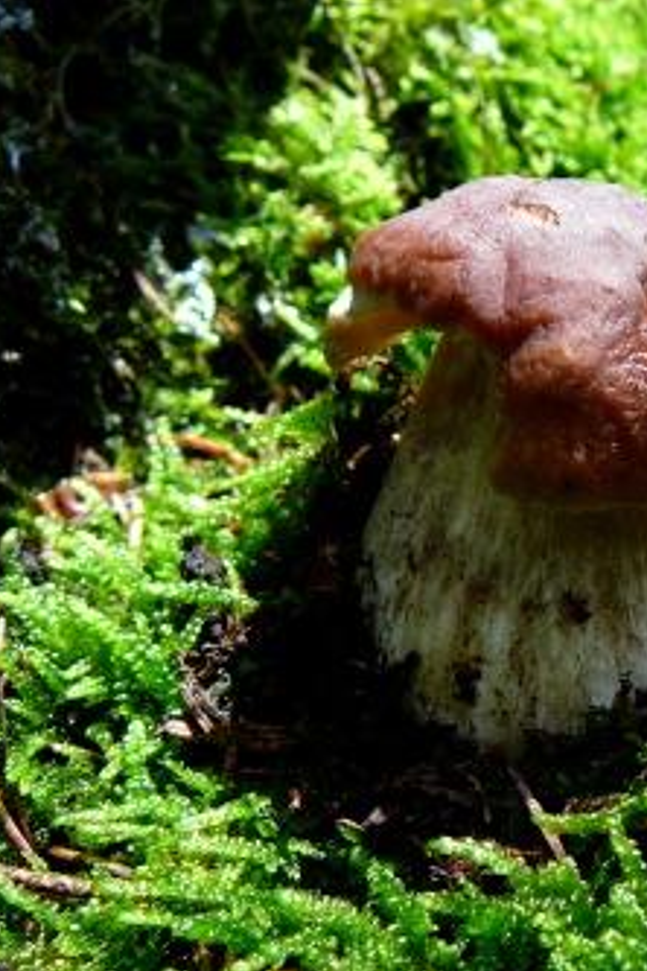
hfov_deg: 26.7
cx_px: 565
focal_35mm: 49
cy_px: 487
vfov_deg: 40.3
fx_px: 1321
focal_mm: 5.2
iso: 80
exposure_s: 1/60
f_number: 2.8
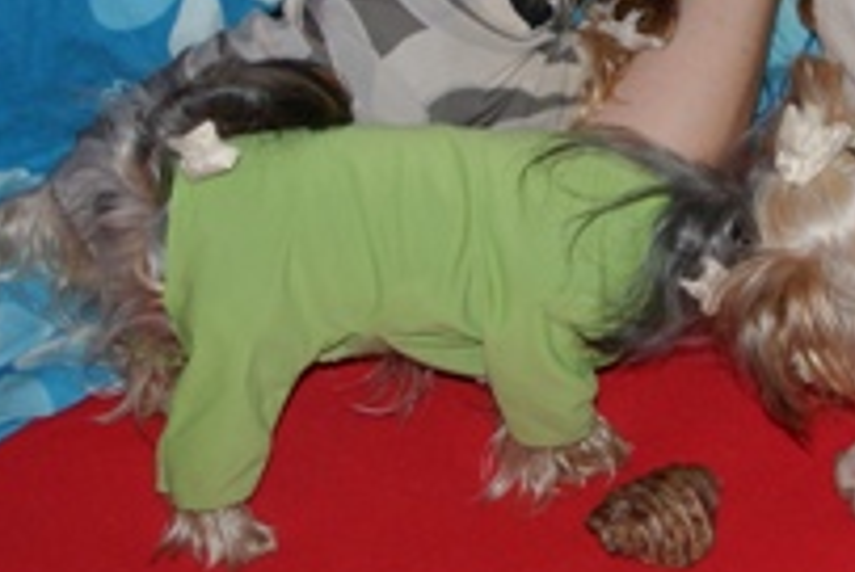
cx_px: 674
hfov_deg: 16.5
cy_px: -13
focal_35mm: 123
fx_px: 2925
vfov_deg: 11.1
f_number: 5.6
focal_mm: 26
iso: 400
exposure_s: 1/60
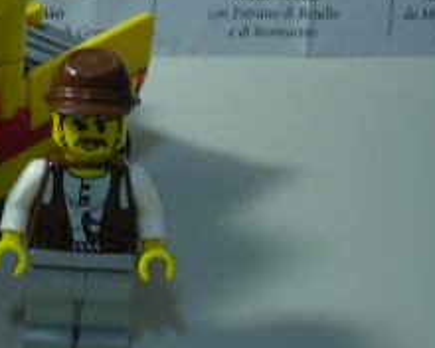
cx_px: -45
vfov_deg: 14.3
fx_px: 1390
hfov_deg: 17.2
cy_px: 146
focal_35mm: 108
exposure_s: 1/6.6
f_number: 3.2
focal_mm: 6.3
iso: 50
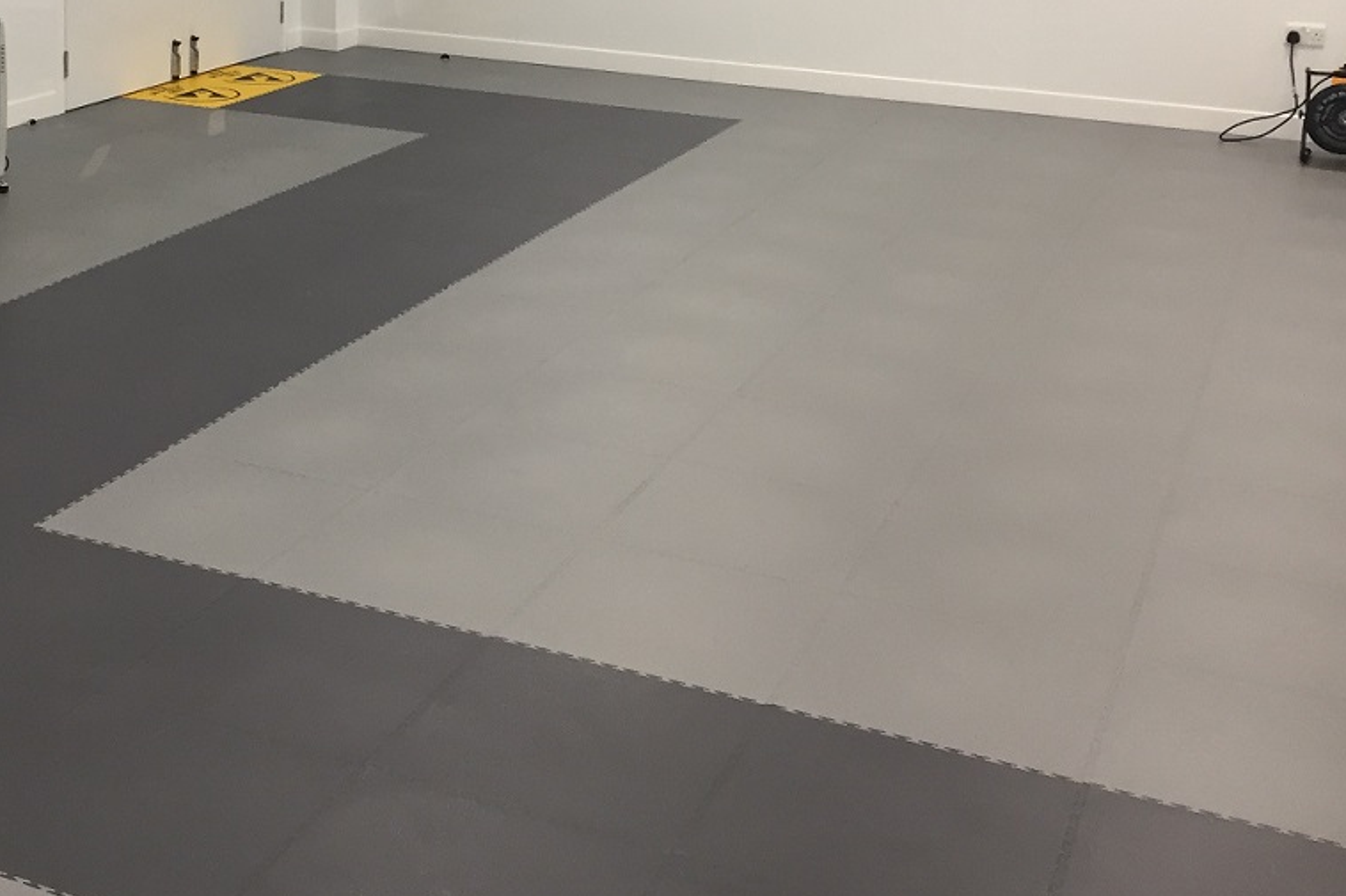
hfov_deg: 37.5
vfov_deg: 25.2
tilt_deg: -10.5
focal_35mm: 52
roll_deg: -0.5
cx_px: 385
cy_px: 85
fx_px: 1944
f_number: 2.2
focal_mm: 4.15
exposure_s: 1/33
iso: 32
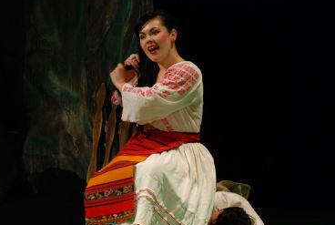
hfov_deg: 8.1
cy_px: 142
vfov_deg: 5.4
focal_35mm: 255
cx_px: 169
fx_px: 2375
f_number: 2.8
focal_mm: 125
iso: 800
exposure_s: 1/40
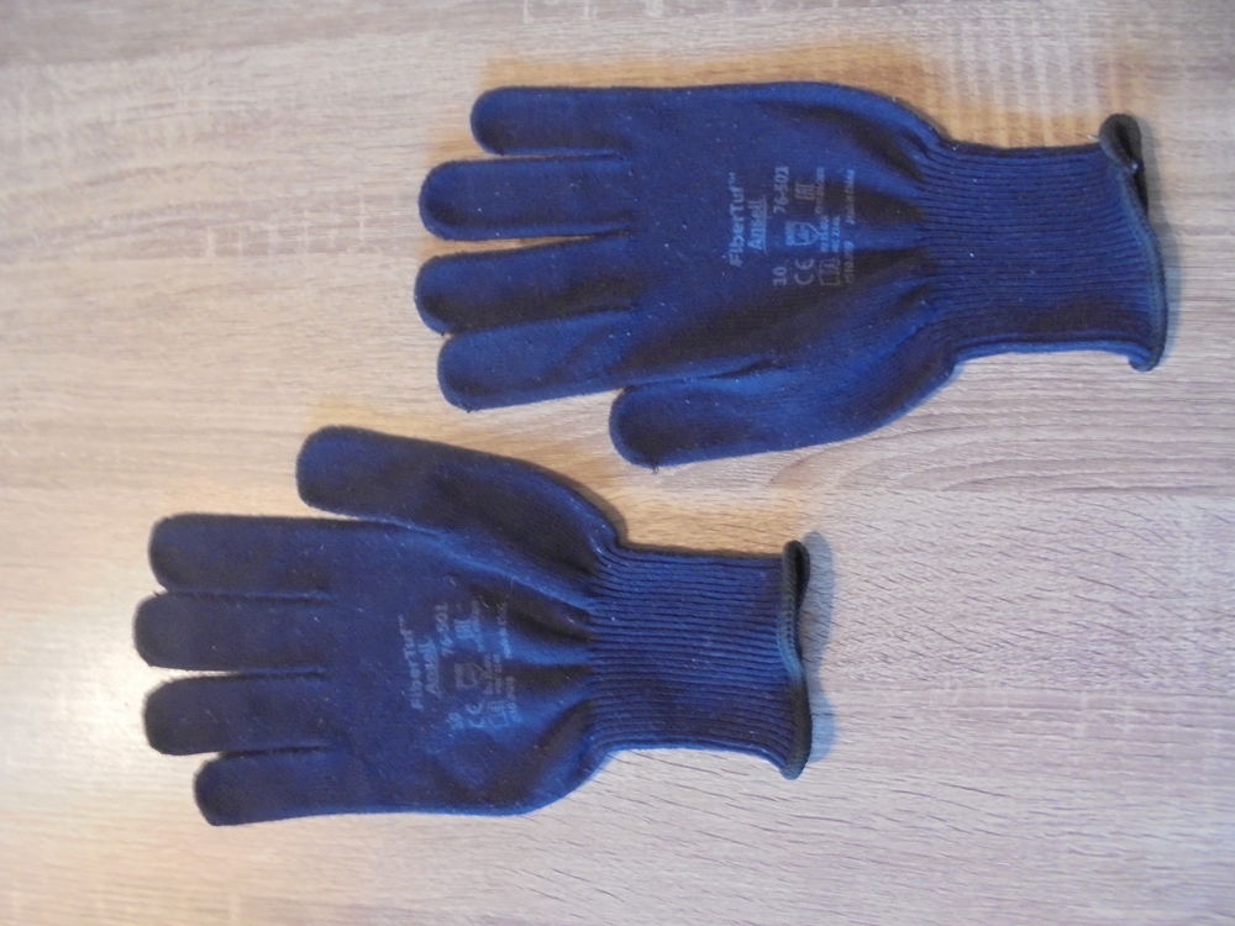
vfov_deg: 53.1
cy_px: 463
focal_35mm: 26
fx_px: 928
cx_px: 618
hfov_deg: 67.3
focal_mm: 4.6
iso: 400
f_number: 3.5
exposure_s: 1/8
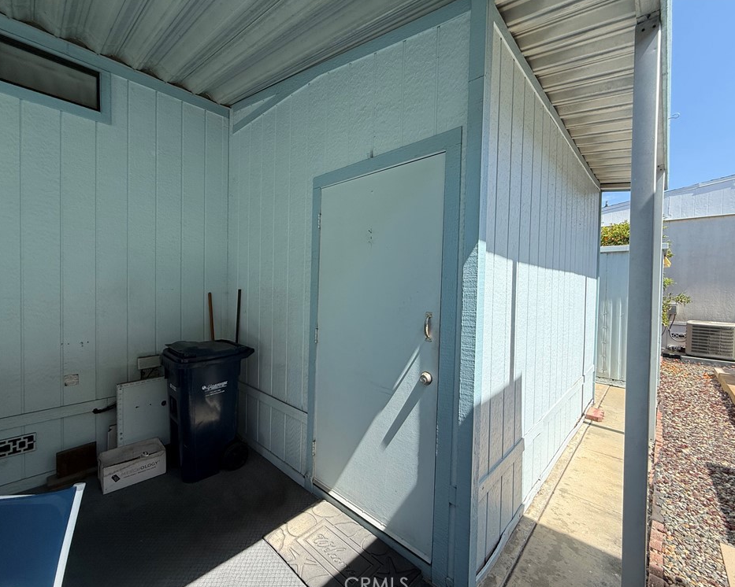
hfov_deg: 96.7
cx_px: 347
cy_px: 294
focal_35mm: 15
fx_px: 326
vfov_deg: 84.0
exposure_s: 1/579
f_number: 2.2
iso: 64
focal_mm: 2.22
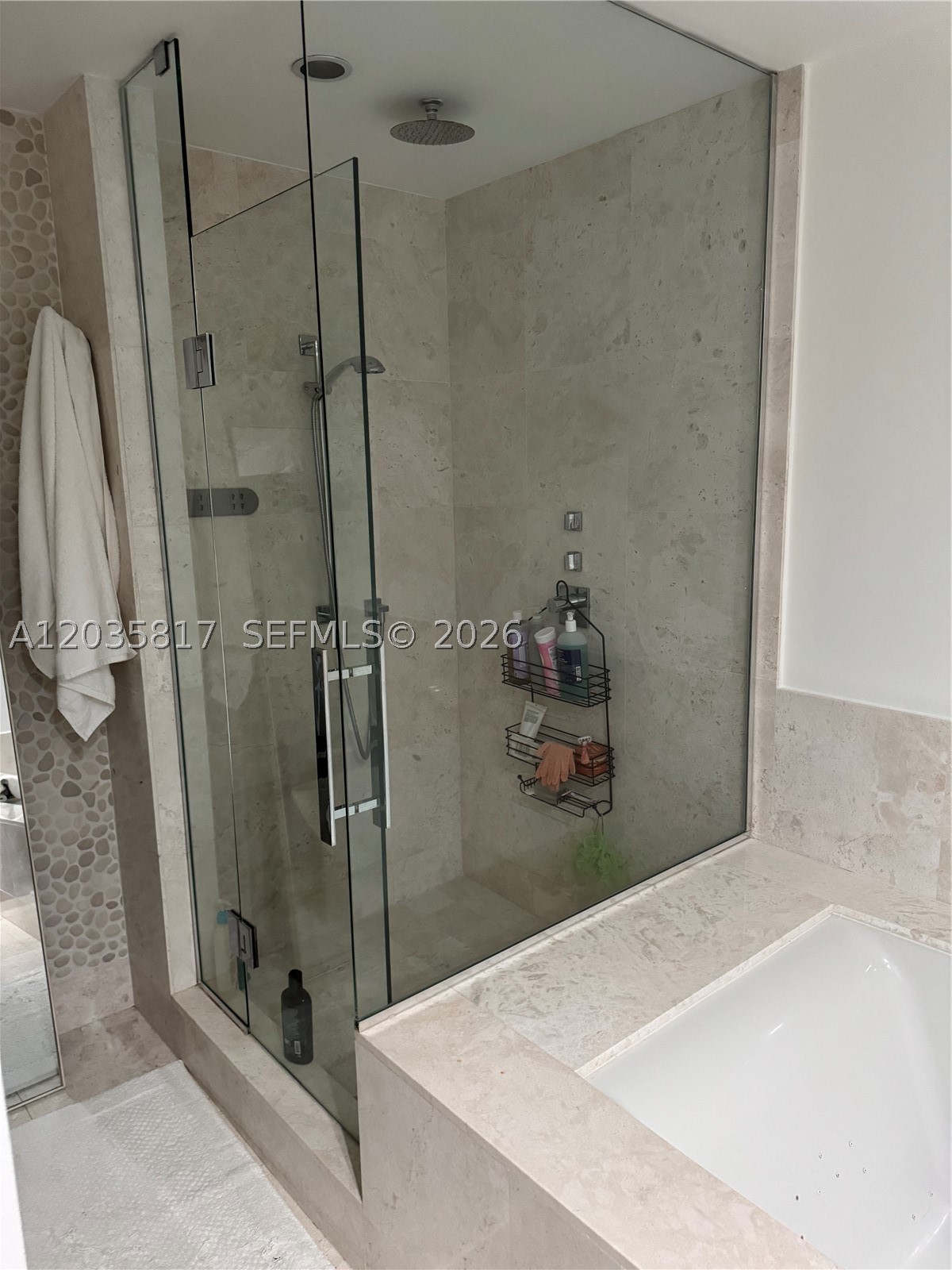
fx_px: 880
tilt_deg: -10.2
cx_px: 476
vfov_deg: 71.6
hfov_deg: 56.8
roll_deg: +1.1
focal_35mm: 24
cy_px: 635
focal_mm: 6.76
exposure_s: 1/60
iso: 500
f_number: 1.78
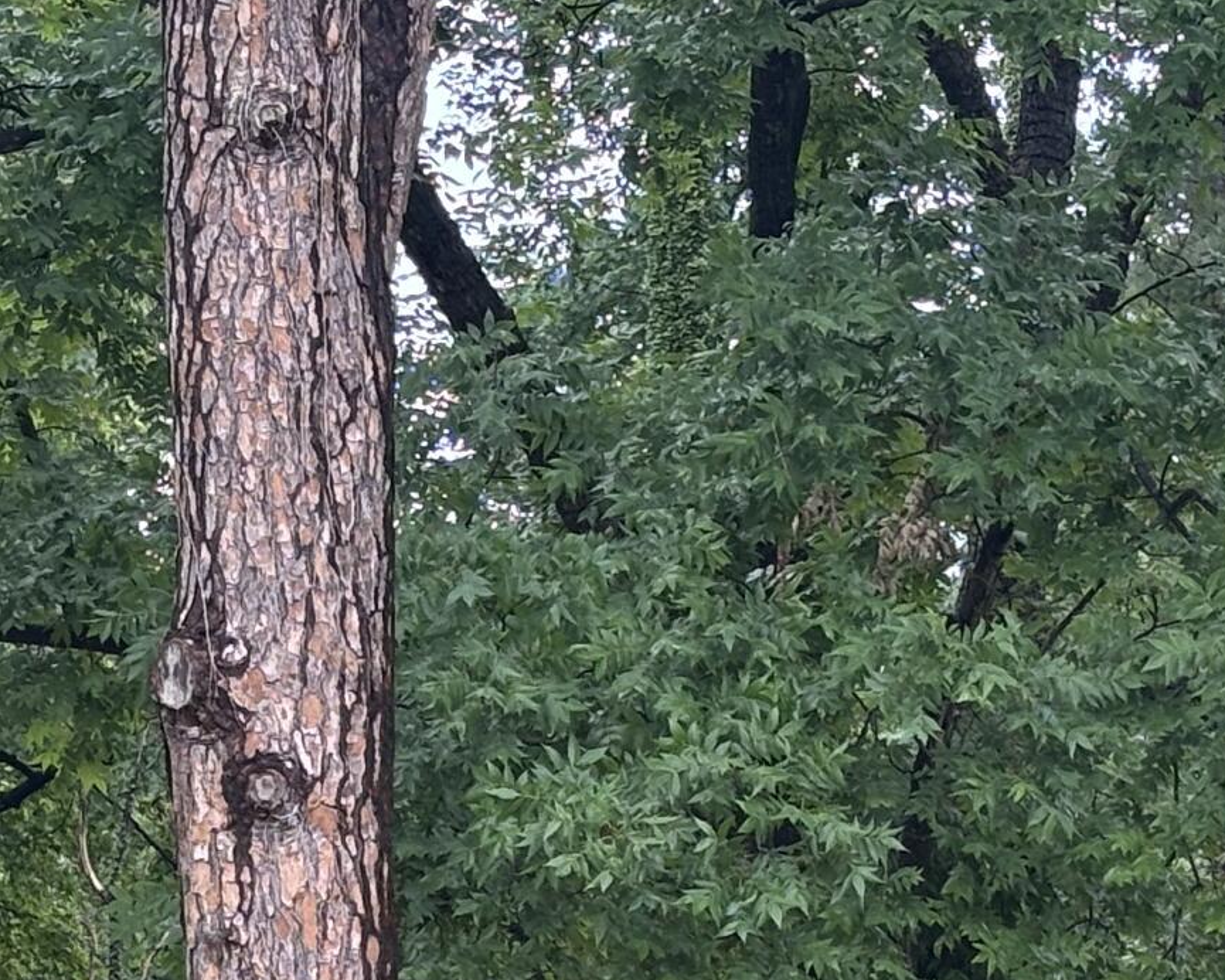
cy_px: 1430
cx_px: 559
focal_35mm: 176
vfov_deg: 8.6
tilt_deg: -2.9
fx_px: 6381
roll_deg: -0.8
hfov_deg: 11.0
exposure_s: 1/187
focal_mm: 5.96
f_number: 1.6
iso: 32
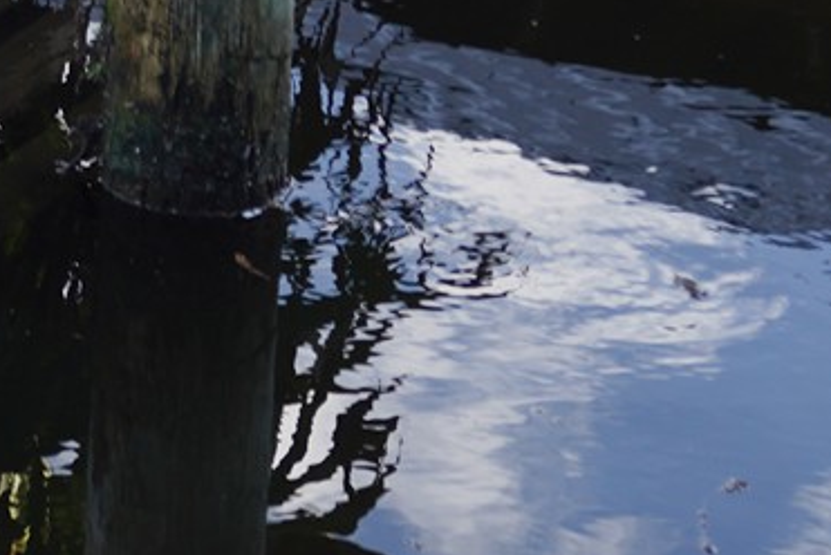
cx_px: -694
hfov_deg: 7.5
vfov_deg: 5.1
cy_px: -705
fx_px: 6099
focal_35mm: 264
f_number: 7.1
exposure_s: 1/100
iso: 200
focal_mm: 49
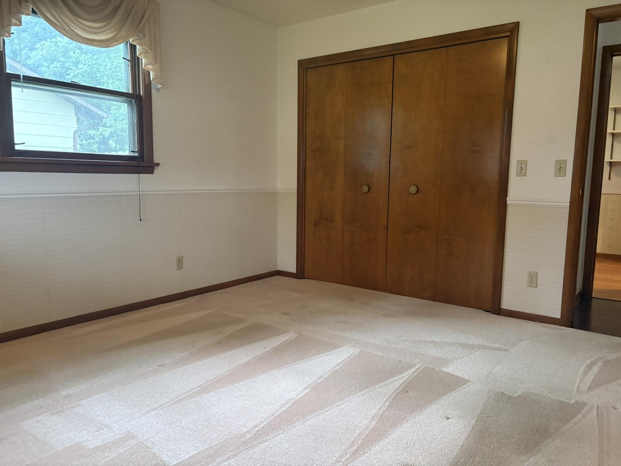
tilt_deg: -7.2
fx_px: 466
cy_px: 233
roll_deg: +0.0
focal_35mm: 26
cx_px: 310
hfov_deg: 67.3
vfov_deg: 53.1
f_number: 1.6
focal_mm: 5.96
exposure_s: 1/40
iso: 500
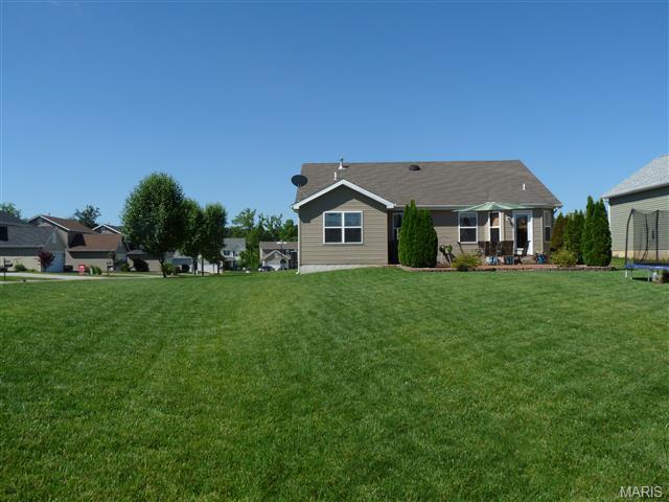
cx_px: 334
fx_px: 560
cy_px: 251
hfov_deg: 61.7
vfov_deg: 48.2
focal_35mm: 29
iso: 100
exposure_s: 1/500
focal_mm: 5.1
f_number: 6.3
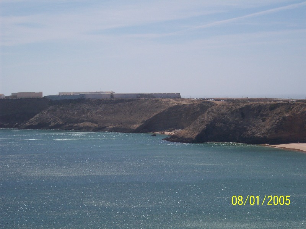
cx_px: 153
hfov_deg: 17.3
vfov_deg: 13.0
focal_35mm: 114
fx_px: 1008
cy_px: 114
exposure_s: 1/700
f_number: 8
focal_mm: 24
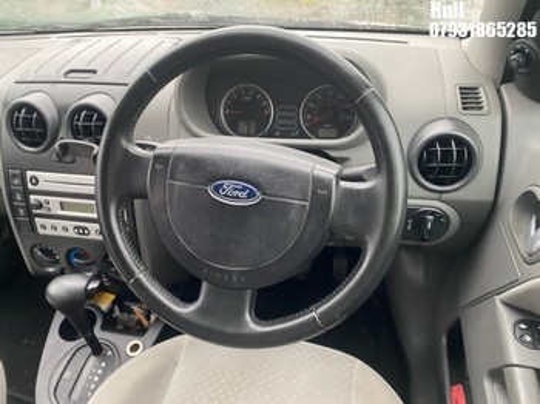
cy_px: 202
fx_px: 405
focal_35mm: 26
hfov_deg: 67.3
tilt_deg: -32.0
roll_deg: +6.6
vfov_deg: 53.0
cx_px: 270
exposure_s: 1/60
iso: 250
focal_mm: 4.25
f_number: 1.8
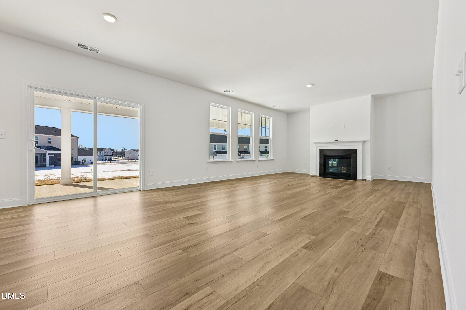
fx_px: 181
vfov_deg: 81.2
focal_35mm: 14
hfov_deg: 104.3
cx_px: 233
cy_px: 155
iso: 100
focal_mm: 14
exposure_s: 1/125
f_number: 8
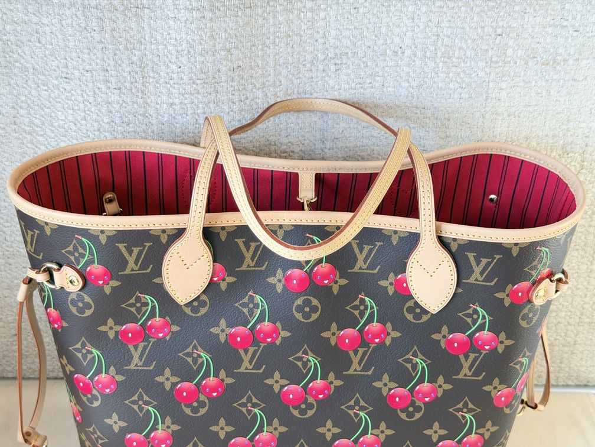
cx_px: 298
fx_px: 825
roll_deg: -1.7
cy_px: 224
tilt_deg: -30.2
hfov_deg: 39.7
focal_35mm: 48
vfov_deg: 30.3
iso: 64
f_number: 1.78
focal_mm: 6.76
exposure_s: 1/50
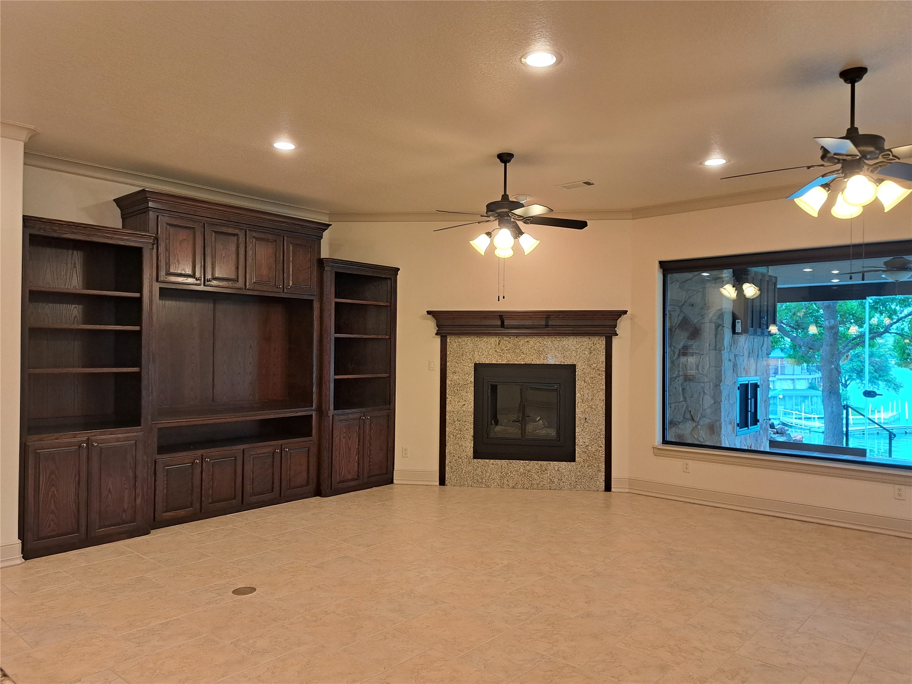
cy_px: 342
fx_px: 632
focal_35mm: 24
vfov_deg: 56.8
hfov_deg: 71.6
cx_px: 456
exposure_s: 1/60
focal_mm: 5.23
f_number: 1.8
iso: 125
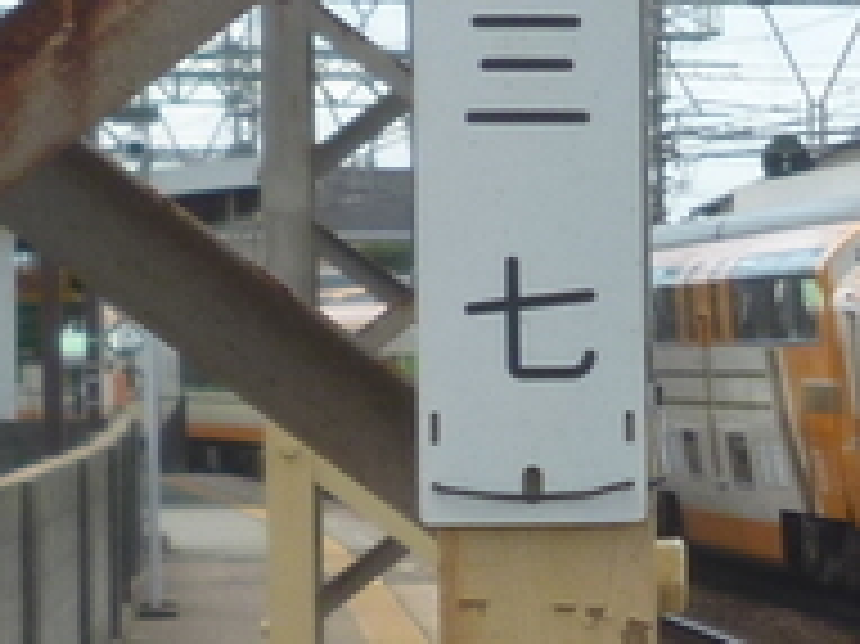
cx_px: 2557
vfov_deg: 5.8
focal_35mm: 258
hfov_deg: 6.9
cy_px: 446
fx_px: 6406
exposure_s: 1/400
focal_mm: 7.3
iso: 100
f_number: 3.7
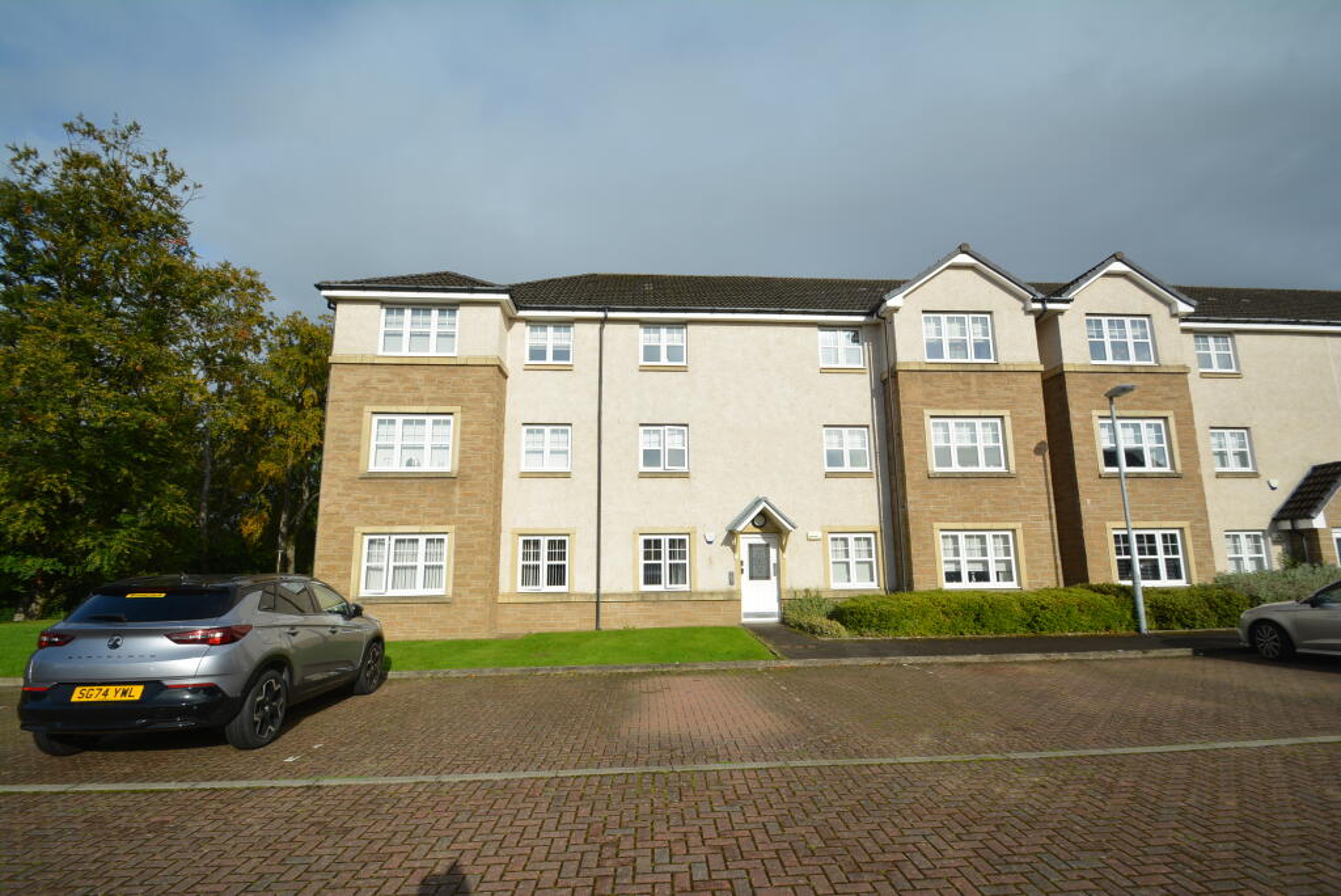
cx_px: 670
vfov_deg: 77.4
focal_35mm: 15
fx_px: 559
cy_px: 448
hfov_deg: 100.4
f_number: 8
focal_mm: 10
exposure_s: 1/250
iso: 100
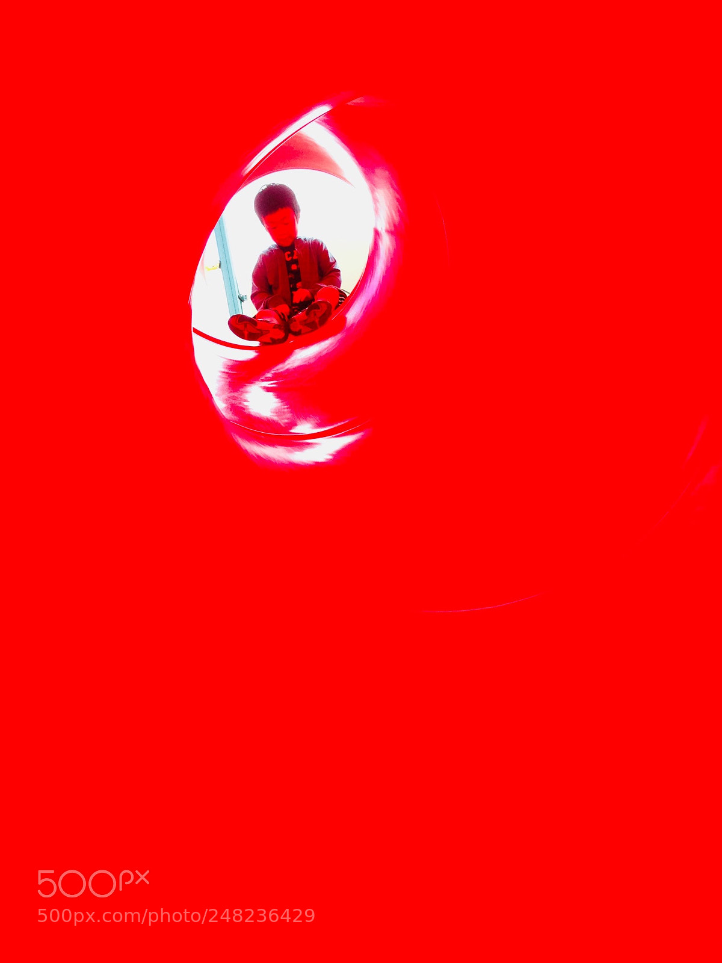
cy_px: 482
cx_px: 361
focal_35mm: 33
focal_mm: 4.13
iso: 100
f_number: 2.4
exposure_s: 1/120
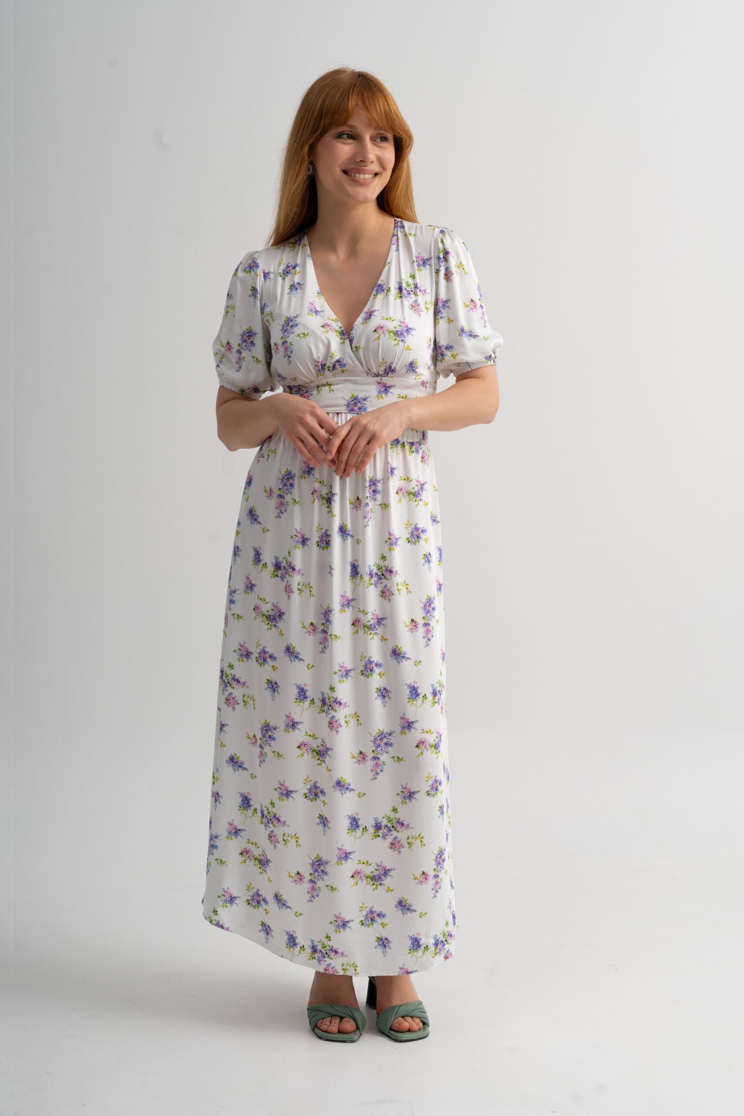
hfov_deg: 20.5
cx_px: 372
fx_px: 2058
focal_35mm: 66
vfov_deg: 30.3
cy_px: 558
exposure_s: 1/125
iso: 100
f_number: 8
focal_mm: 66.4
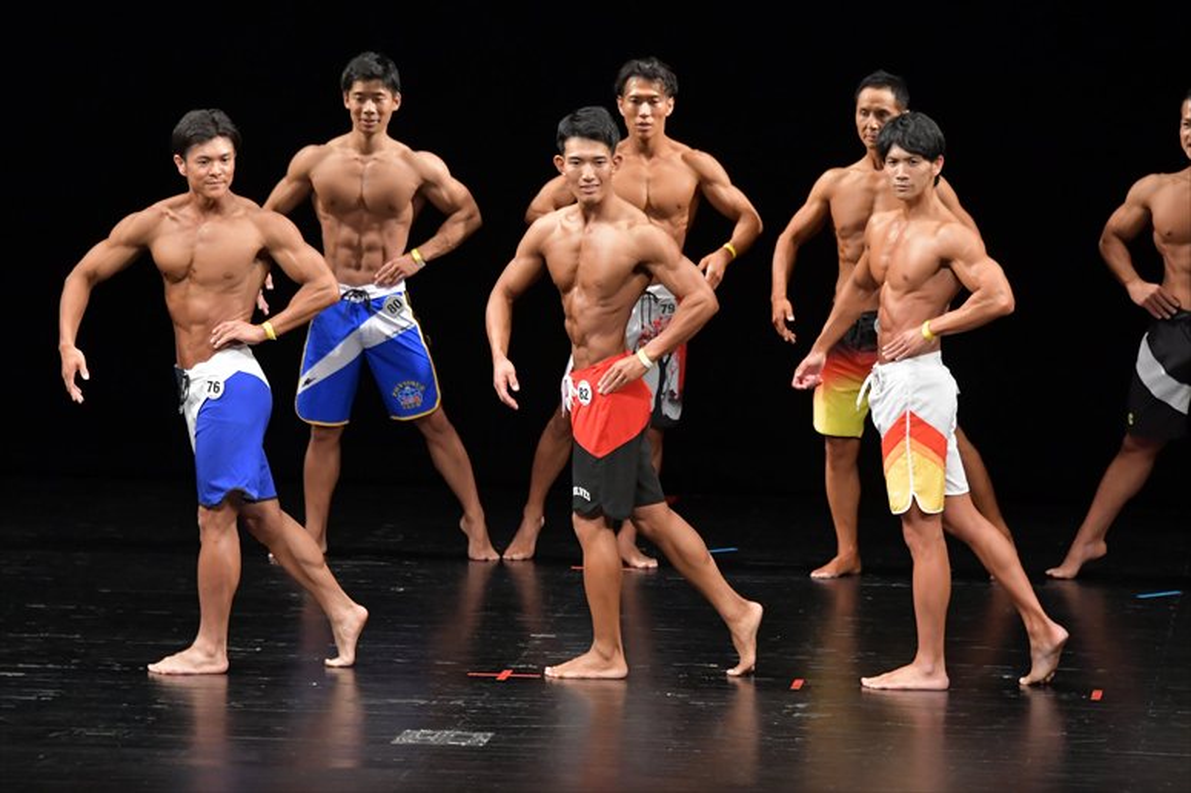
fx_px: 7440
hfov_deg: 9.2
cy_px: 396
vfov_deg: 6.1
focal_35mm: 225
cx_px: 596
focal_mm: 150
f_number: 5.6
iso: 3200
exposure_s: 1/400
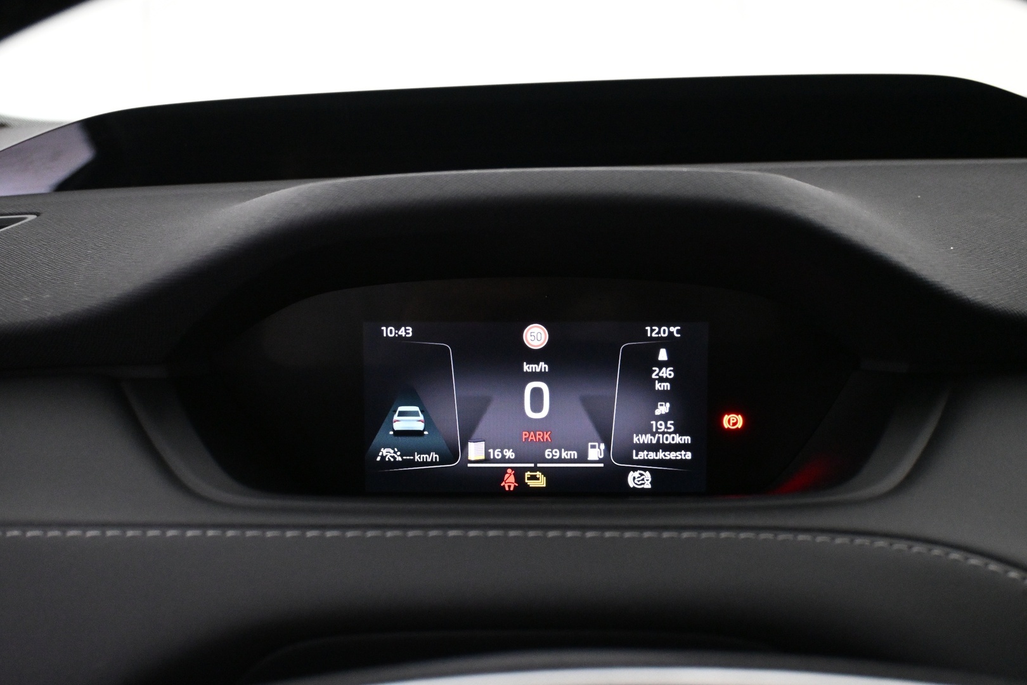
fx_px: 1241
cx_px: 514
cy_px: 342
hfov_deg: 45.0
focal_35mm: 44
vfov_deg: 30.8
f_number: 4.8
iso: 4000
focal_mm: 29
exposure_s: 1/60
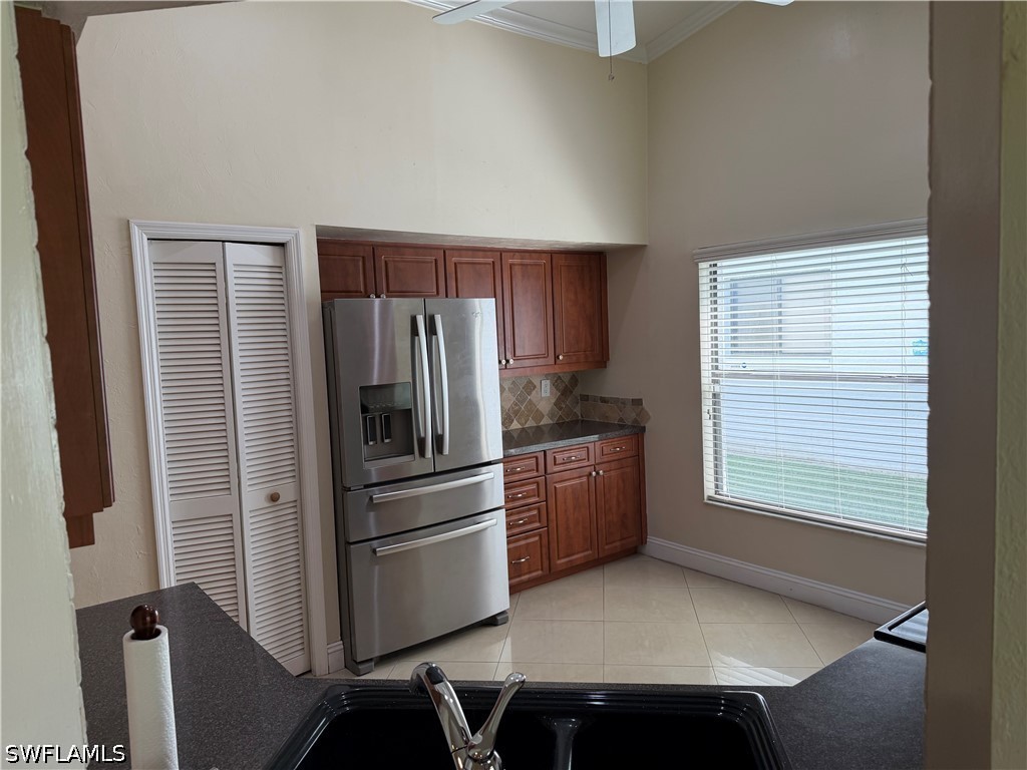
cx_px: 514
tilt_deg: -5.3
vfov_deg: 56.8
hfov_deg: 71.6
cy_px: 385
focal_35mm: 24
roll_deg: +2.3
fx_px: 712
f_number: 1.78
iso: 125
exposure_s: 1/199
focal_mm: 6.76
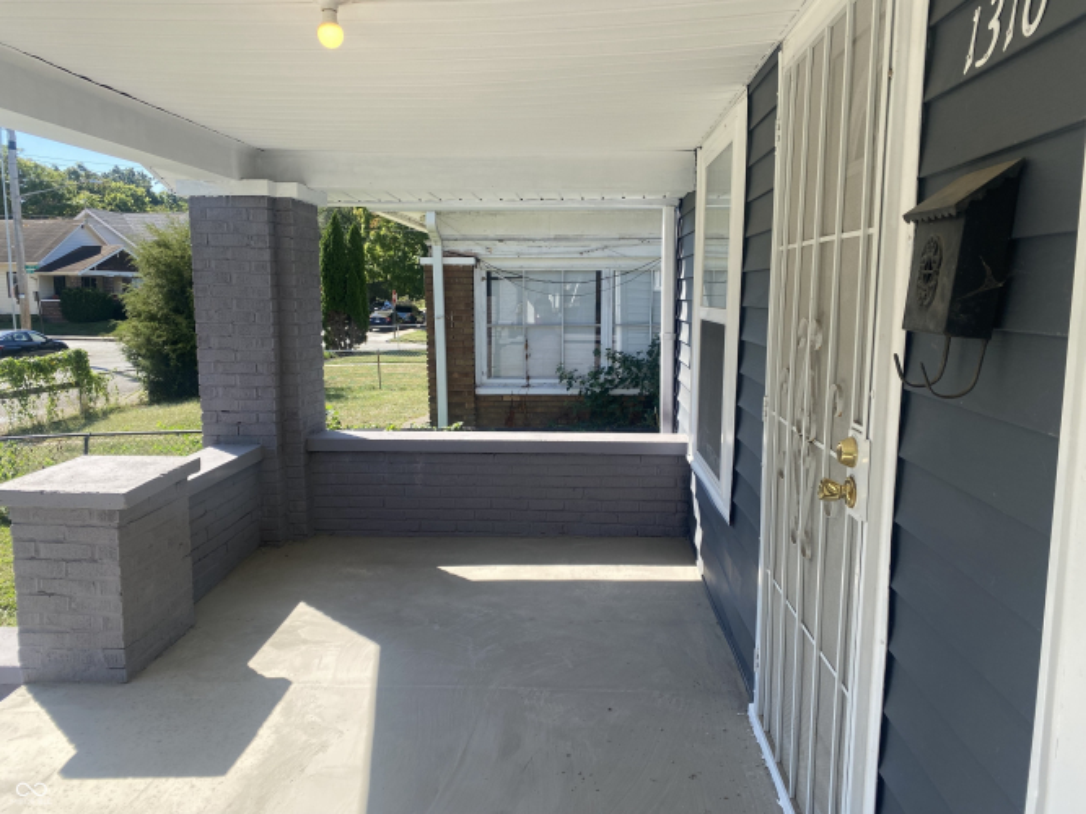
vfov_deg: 53.0
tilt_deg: -8.7
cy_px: 407
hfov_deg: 67.3
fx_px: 816
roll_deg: -0.2
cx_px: 543
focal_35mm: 26
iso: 32
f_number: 1.8
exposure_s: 1/898
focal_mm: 4.25
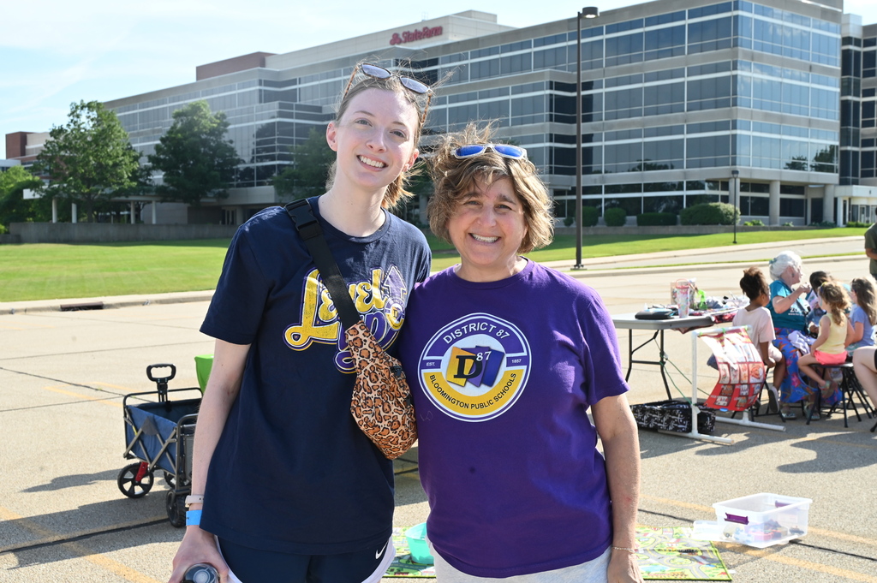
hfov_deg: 45.5
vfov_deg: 31.1
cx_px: 438
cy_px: 292
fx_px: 1047
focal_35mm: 43
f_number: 11
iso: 800
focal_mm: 43
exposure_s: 1/500
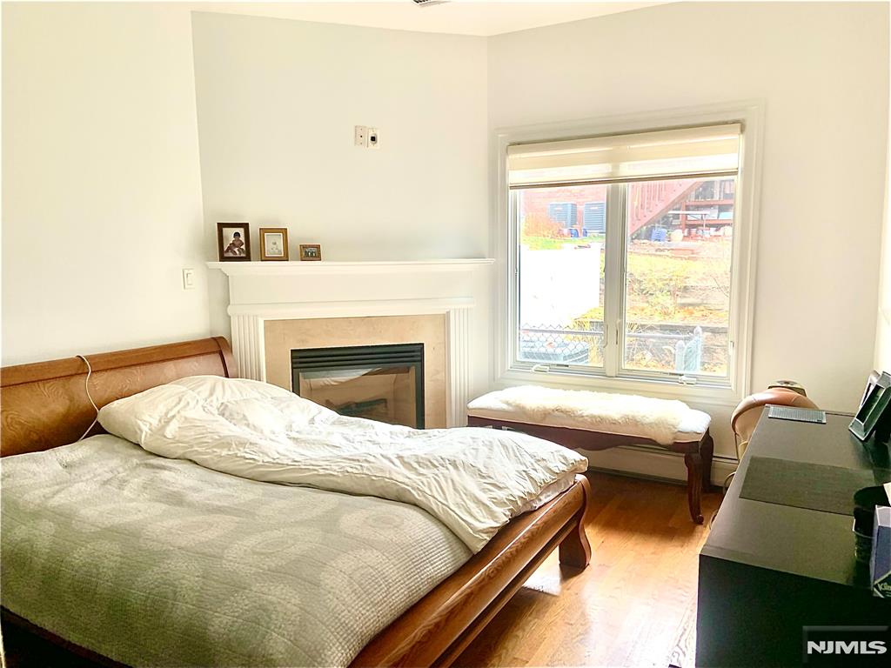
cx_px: 446
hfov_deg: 67.3
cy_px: 334
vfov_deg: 53.1
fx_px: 669
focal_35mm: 26
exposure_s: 1/83
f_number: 1.8
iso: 100
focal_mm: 4.25
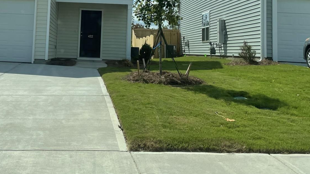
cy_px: 9
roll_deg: -4.4
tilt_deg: +6.9
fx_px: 427
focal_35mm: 52
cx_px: 83
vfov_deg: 22.4
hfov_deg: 39.0
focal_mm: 4.2
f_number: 1.6
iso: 32
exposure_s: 1/6135
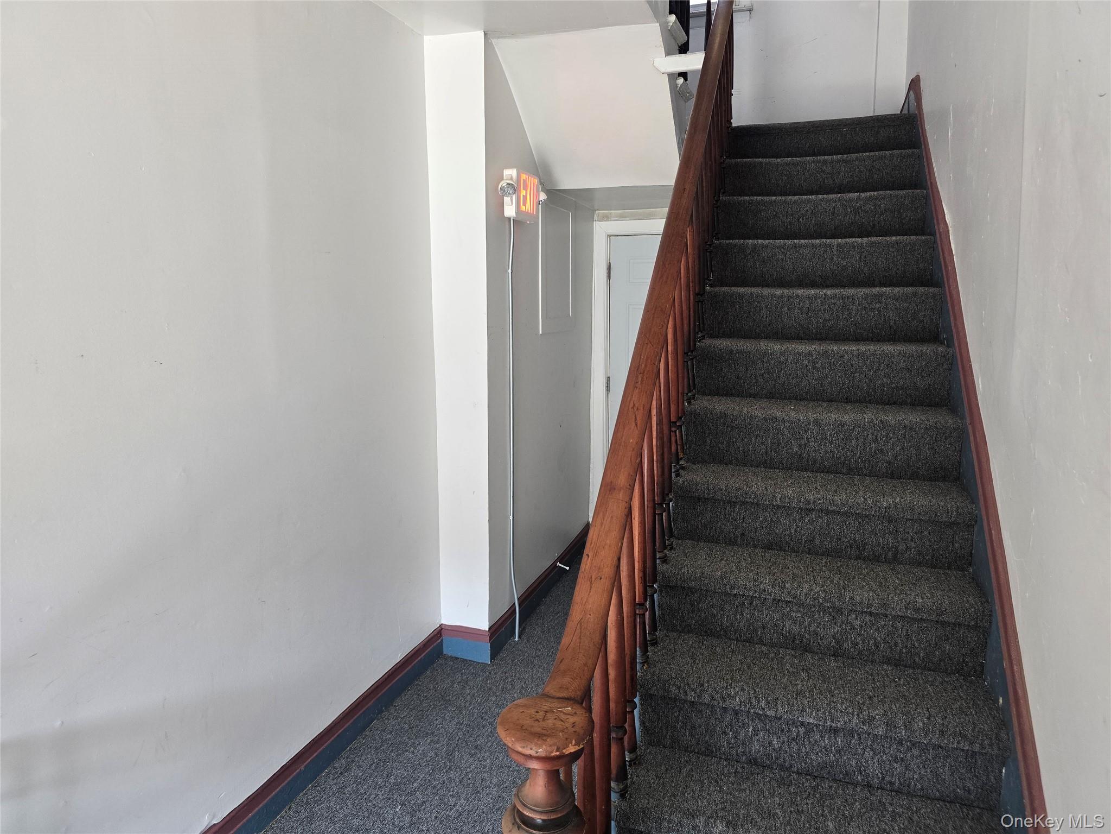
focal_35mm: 23
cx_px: 556
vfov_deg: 58.9
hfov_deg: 73.9
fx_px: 738
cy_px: 417
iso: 250
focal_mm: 6.3
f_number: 1.7
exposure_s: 1/120
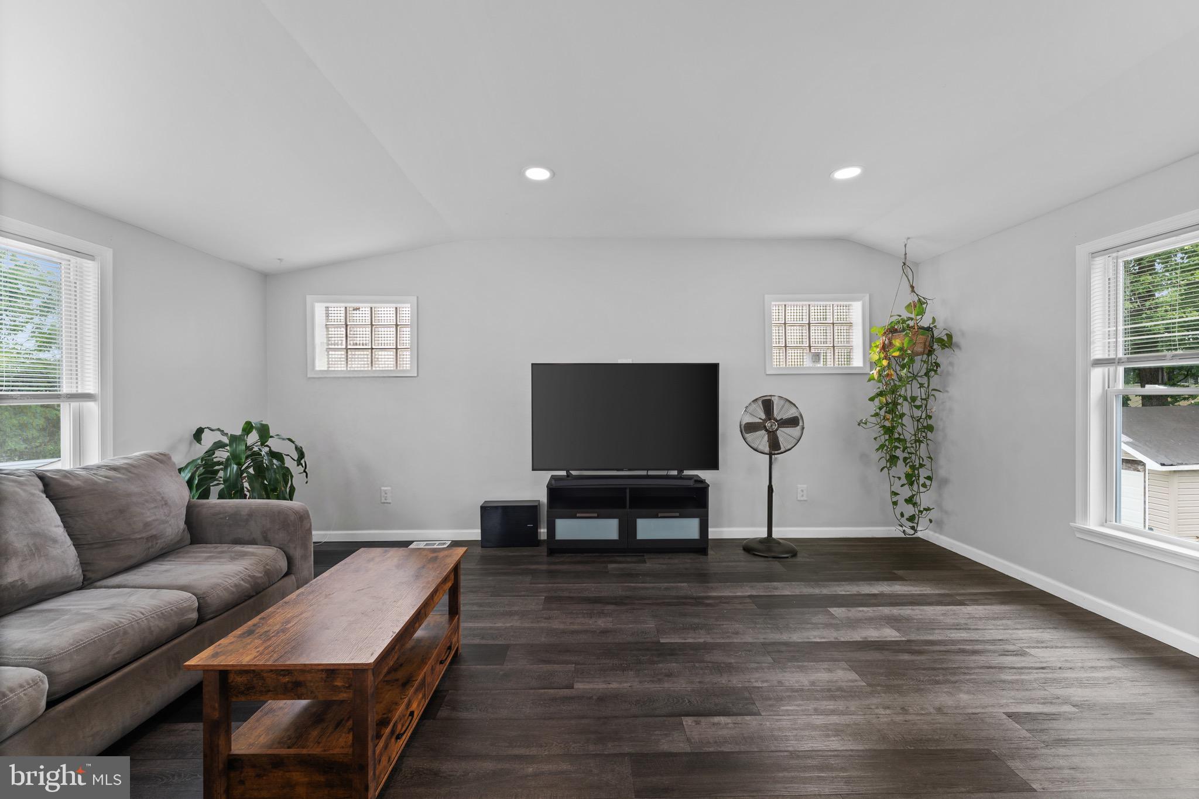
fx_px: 466
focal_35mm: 14
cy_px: 400
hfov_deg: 104.3
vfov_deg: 81.2
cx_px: 600
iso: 100
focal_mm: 14
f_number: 8
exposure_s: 1/10
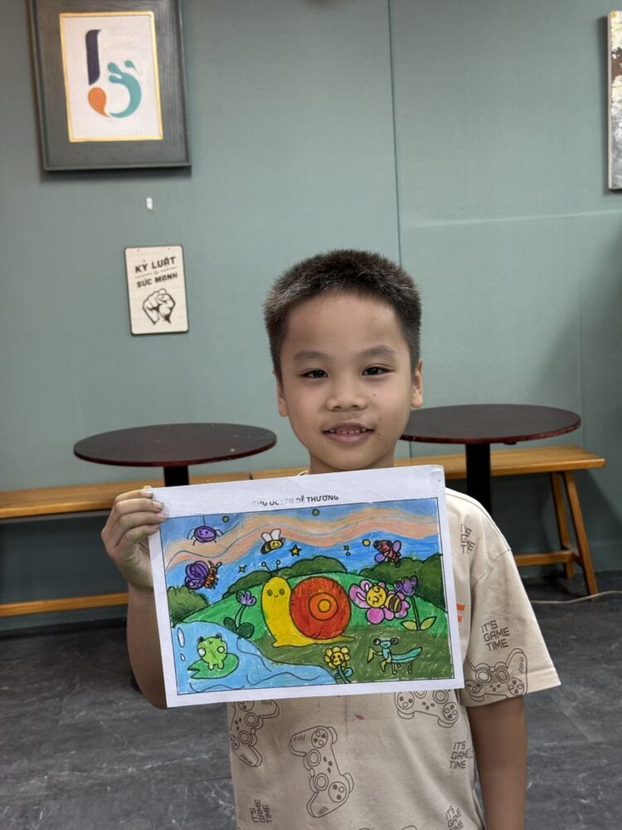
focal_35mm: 48
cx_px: 311
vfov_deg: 39.7
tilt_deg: -8.3
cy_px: 415
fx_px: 1150
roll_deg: +3.6
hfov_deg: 30.3
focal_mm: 6.76
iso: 80
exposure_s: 1/50
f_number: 1.78
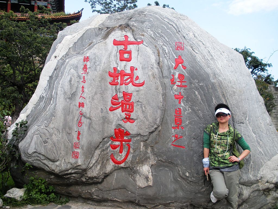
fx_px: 289
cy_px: 104
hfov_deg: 51.4
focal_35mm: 36
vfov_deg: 39.7
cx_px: 139
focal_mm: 6.3
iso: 64
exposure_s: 1/258
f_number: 3.5
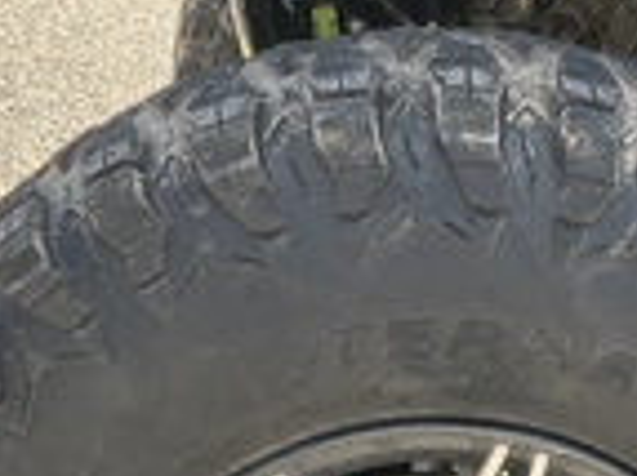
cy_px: 605
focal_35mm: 81
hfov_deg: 24.0
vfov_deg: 17.2
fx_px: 1489
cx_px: 423
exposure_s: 1/406
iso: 25
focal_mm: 3
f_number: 1.8
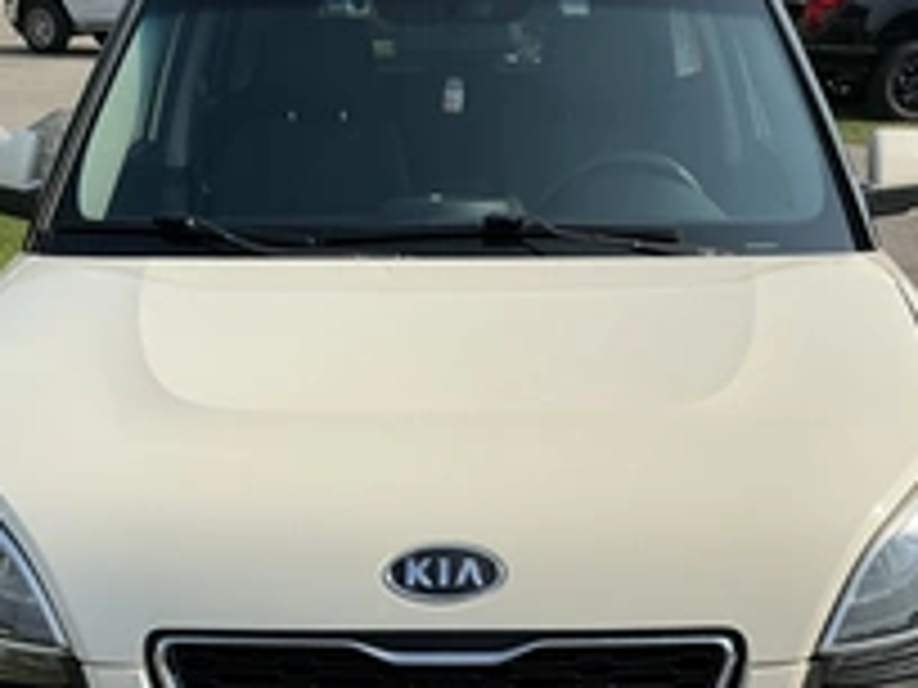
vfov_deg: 26.2
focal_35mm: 55
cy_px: 526
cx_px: 468
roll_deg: -0.7
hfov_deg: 34.9
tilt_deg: -21.4
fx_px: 1459
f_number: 1.8
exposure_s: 1/2320
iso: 25
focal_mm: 3
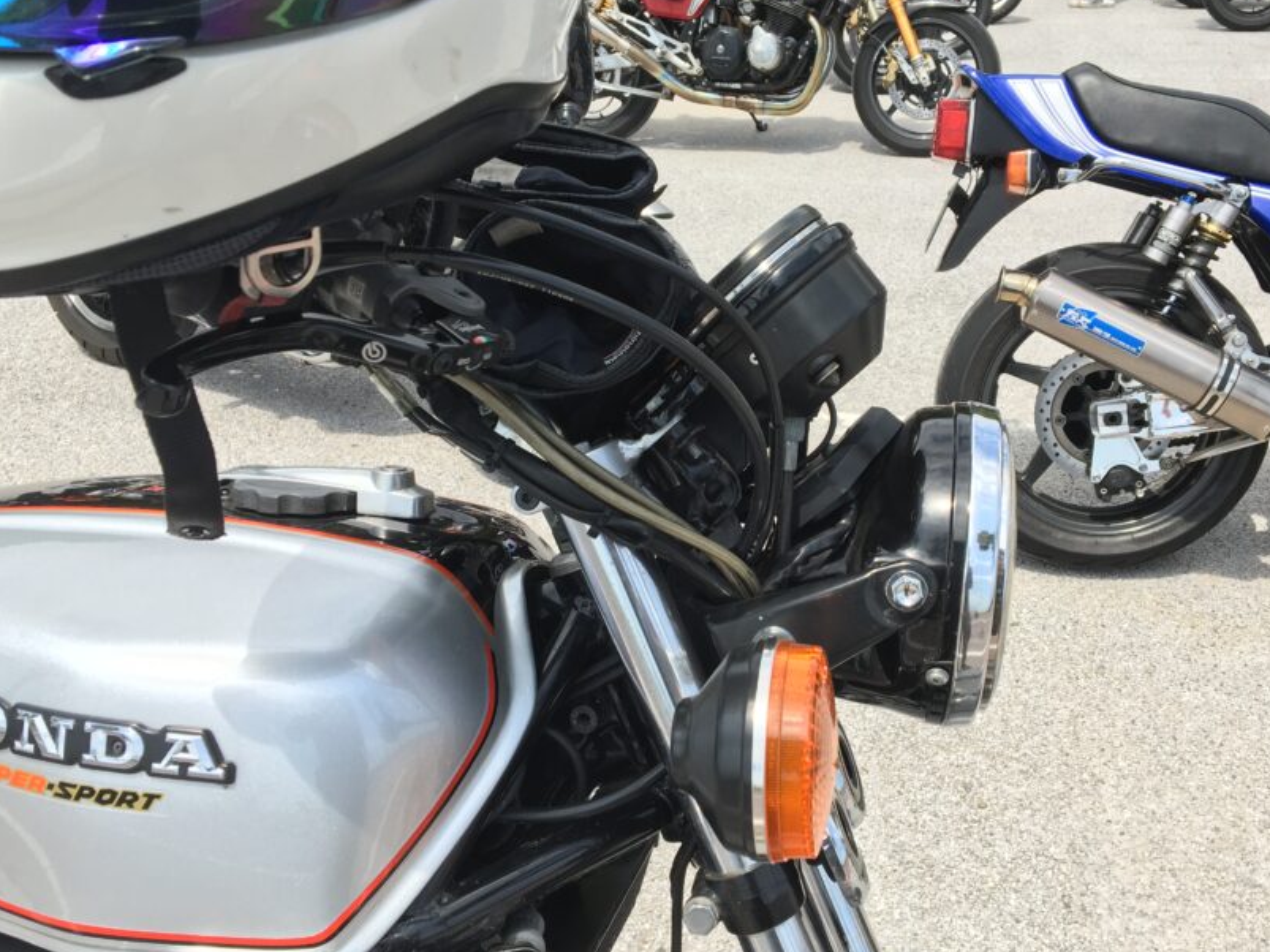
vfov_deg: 38.6
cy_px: 509
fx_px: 1357
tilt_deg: -26.9
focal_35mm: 37
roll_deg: +0.3
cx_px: 731
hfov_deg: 50.0
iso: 25
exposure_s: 1/950
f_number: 2.2
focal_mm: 4.15
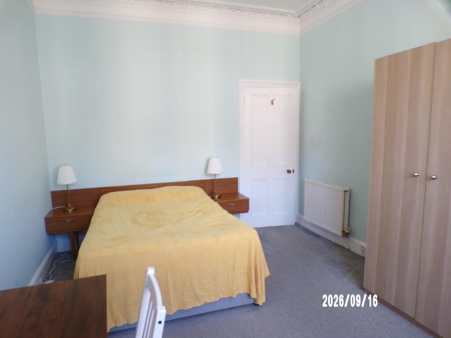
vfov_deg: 56.8
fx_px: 313
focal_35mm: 24
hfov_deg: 71.6
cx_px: 226
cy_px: 169
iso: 200
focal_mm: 4.3
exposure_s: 1/25
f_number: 3
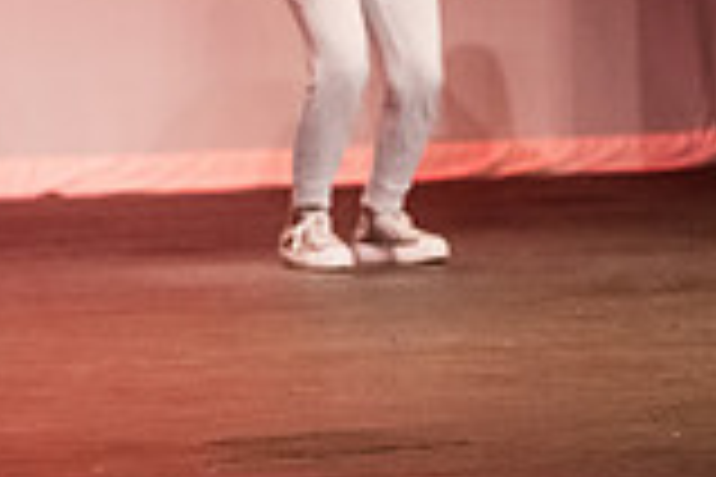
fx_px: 5449
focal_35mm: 274
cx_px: -243
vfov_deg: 5.0
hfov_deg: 7.4
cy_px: -205
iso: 4000
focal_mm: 75
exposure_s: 1/250
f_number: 3.2
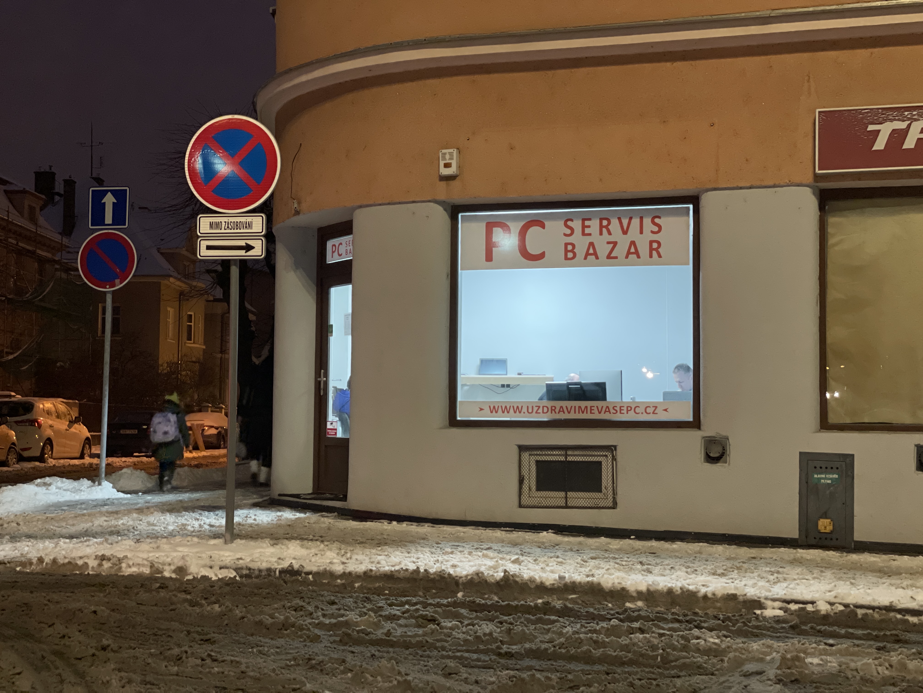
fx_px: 1387
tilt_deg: +4.4
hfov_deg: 36.8
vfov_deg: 28.0
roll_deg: -0.1
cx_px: 462
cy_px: 346
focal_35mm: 52
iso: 1000
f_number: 2
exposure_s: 1/33
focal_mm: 6
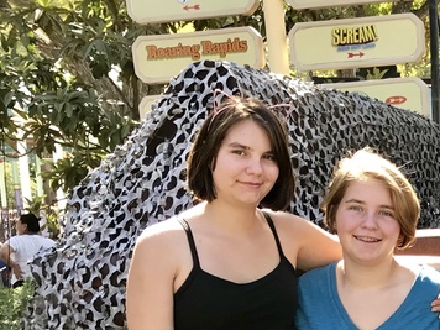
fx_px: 1080
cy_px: 418
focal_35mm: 85
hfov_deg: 20.1
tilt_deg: -9.1
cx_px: 643
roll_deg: +2.1
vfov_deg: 16.5
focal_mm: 3.99
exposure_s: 1/207
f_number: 1.8
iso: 20
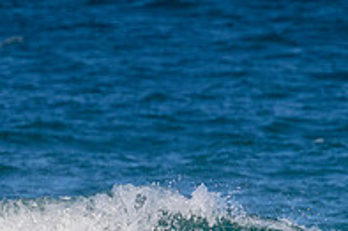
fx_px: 22765
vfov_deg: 0.6
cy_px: 279
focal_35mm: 2357
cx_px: 240
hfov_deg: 0.9
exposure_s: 1/2000
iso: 1250
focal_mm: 800
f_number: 11
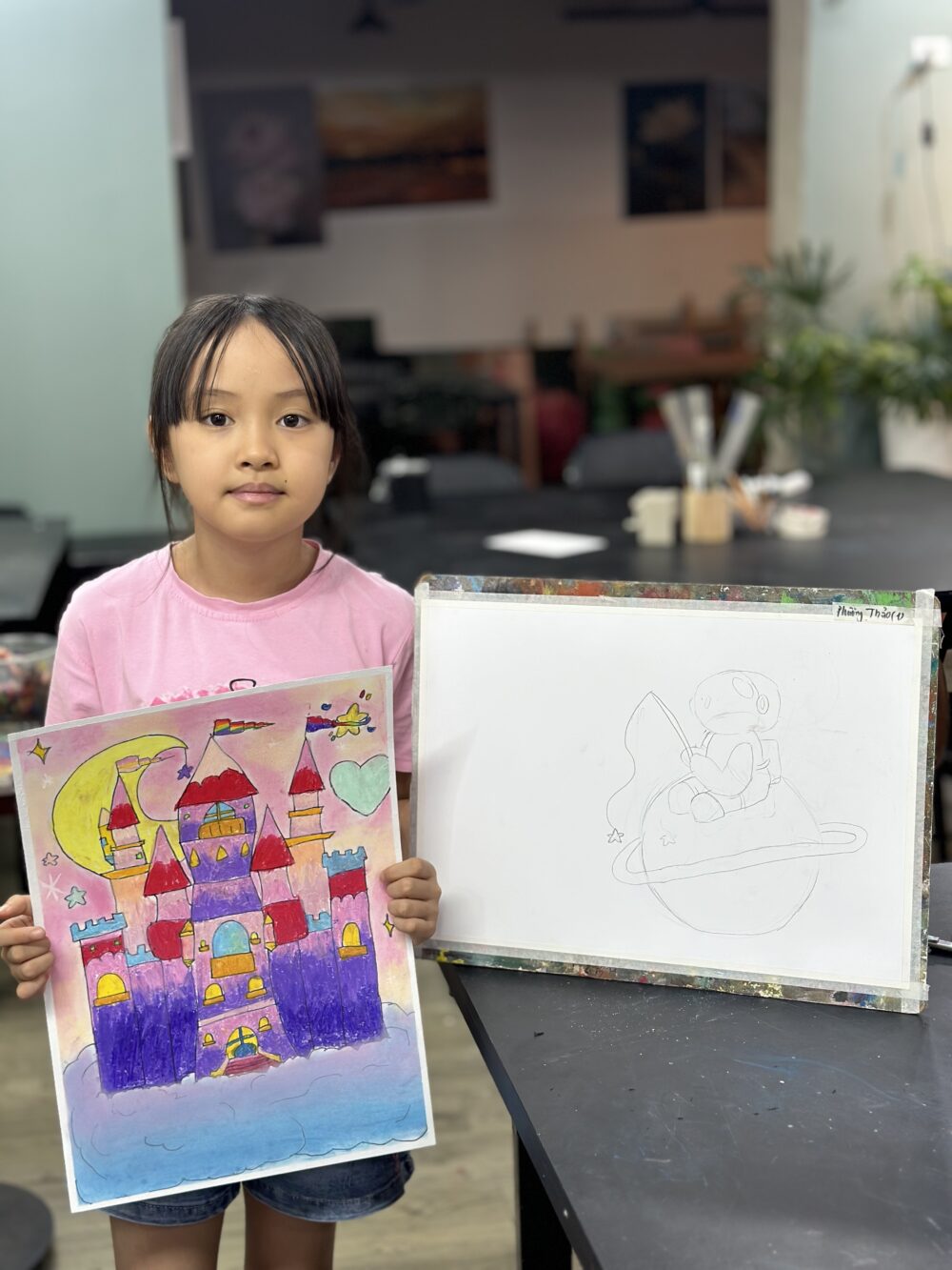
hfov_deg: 30.3
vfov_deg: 39.7
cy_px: 635
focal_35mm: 48
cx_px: 476
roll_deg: +0.8
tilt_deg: -12.8
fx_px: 1760
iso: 100
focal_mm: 6.86
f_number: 1.78
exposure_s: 1/100
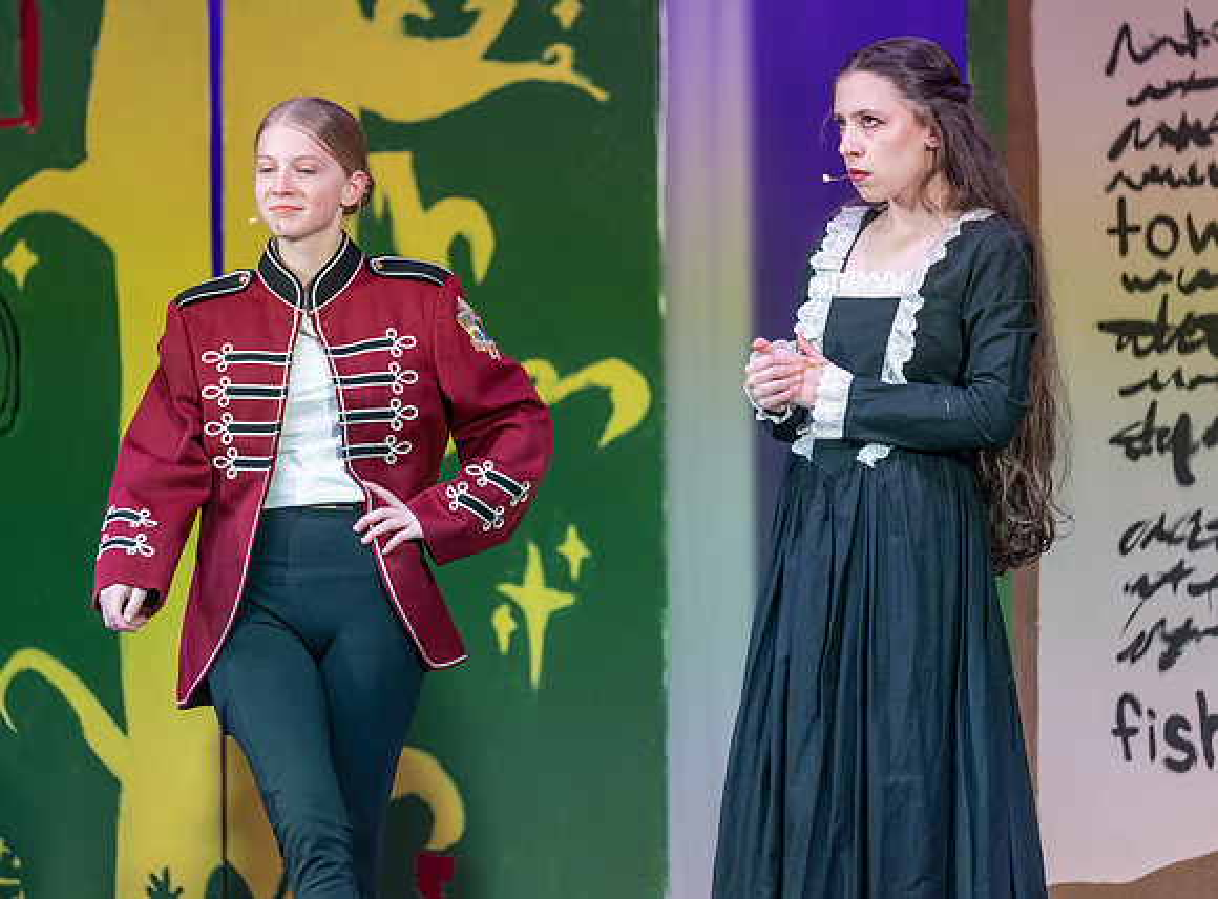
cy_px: 436
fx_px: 7837
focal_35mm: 224
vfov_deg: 6.6
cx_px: 487
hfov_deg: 8.9
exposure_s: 1/400
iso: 720
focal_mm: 185
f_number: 2.8
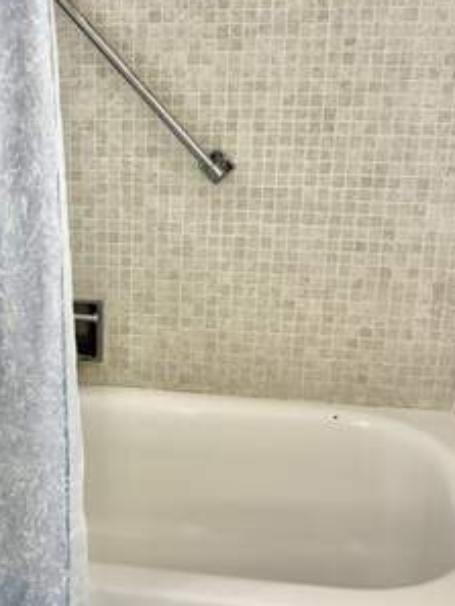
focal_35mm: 56
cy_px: 300
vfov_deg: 34.3
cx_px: 59
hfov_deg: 25.4
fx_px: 981
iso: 80
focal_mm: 5.96
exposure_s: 1/120
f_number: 1.6
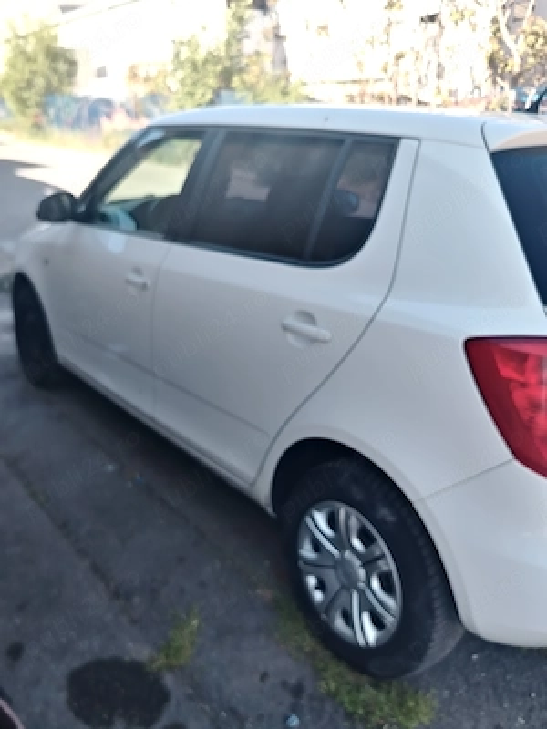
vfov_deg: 60.0
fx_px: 632
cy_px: 364
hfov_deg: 46.8
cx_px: 274
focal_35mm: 30
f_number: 1.75
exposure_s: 1/150
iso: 100
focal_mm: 5.25
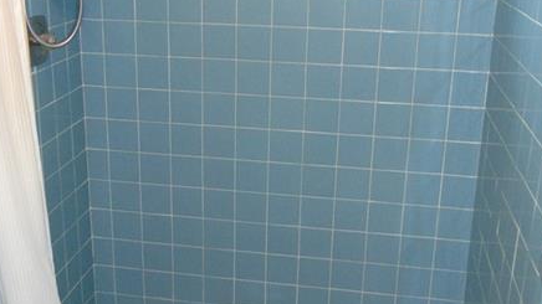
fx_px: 690
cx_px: 241
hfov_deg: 42.8
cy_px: 151
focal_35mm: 48
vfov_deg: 24.9
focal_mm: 4.5
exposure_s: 1/30
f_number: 3
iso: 200
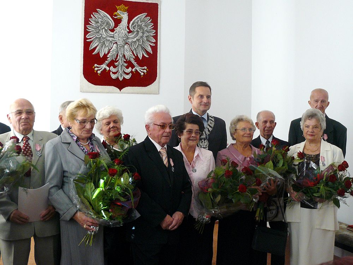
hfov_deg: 51.4
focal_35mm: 36
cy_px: 132
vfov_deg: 39.7
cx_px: 176
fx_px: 367
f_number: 2.8
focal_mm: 6
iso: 160
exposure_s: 1/30
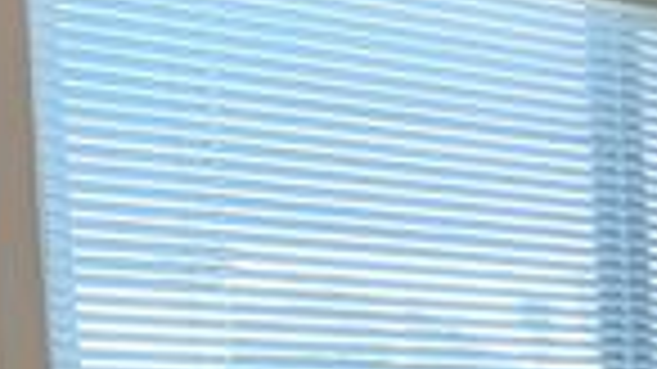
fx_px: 1445
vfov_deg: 13.4
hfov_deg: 13.7
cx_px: 1712
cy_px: 603
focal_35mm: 83
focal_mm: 2.2
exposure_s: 1/60
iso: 250
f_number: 2.2
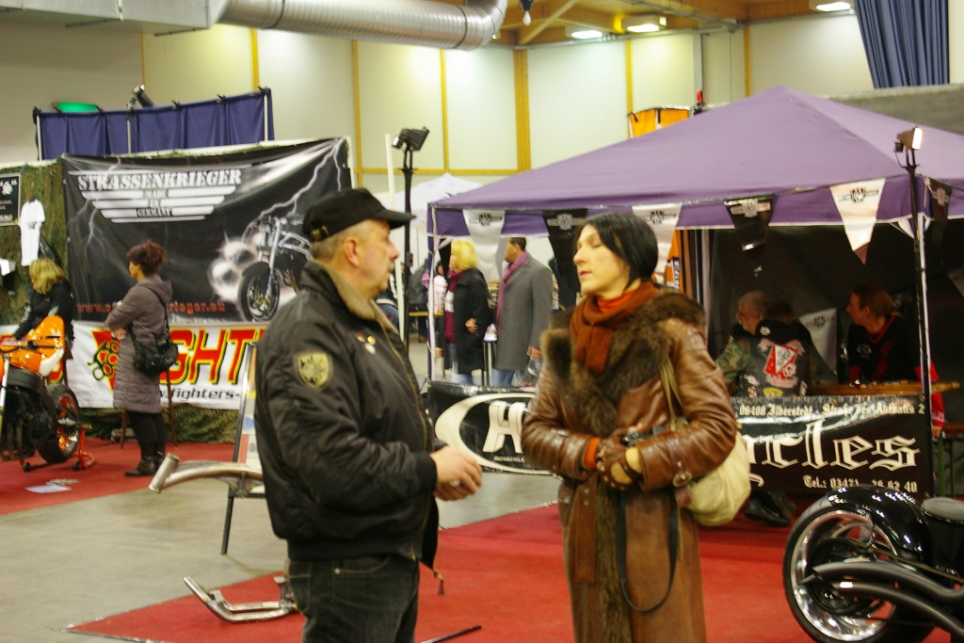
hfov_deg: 31.2
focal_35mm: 64
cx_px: 482
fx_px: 1727
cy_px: 322
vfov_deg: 21.1
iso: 400
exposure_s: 1/15
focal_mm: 43
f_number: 4.5
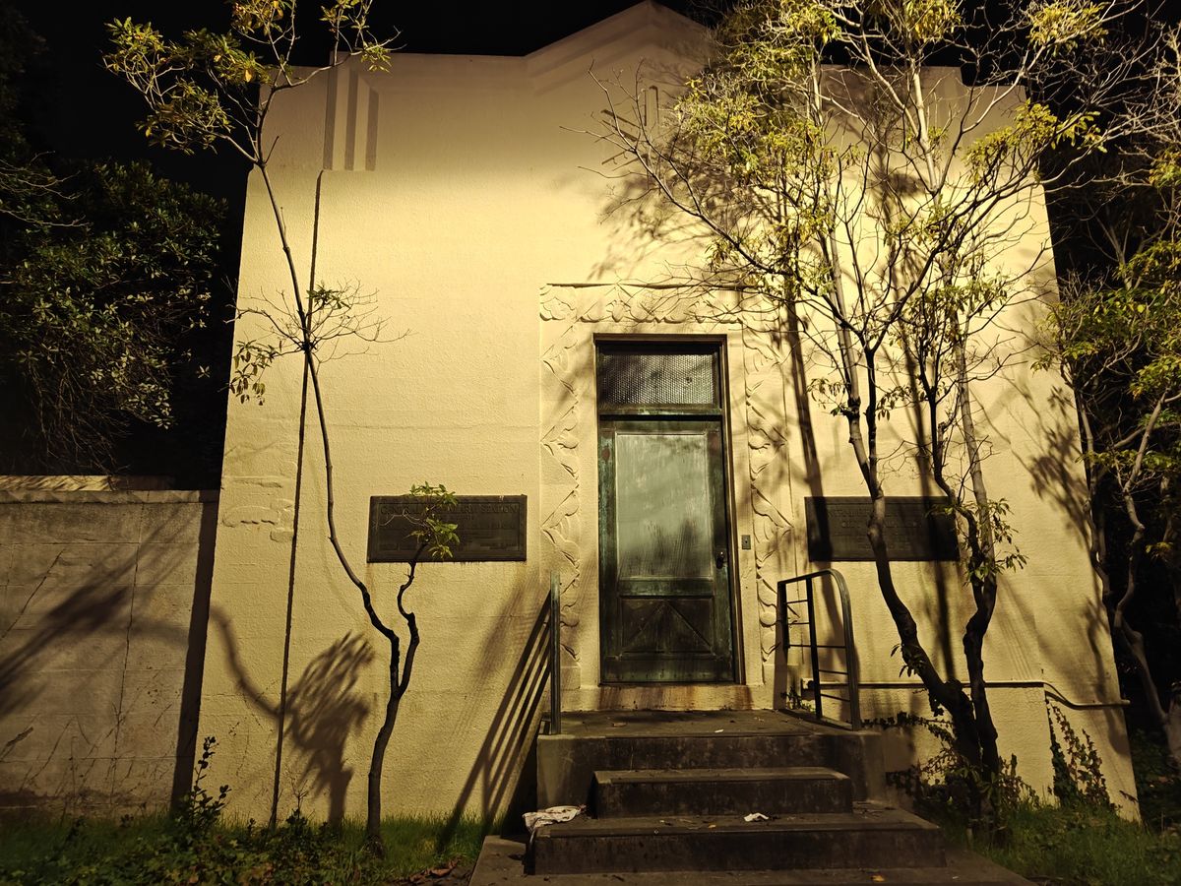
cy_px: 443
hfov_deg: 71.6
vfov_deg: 56.8
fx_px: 819
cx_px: 590
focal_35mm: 24
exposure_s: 1/30
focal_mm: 5.59
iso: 2500
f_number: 1.8
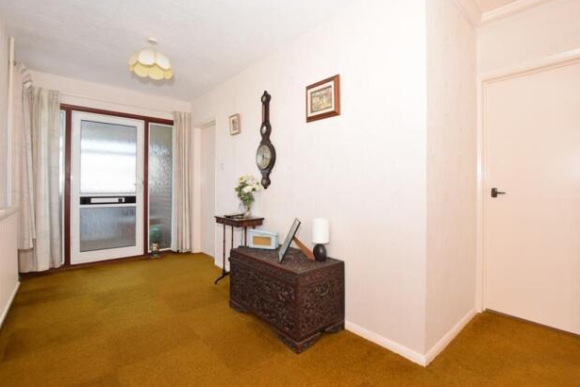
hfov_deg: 96.6
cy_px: 182
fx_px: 258
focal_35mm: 16
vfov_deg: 73.7
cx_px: 307
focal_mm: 10
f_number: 5.6
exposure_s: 1/125
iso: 400
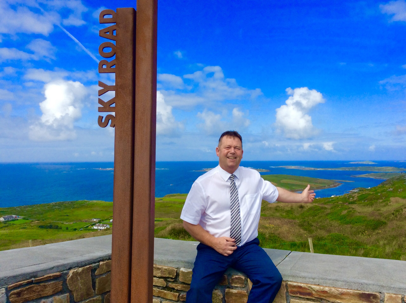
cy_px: 152
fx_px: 375
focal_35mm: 32
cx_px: 203
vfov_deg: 44.1
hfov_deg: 56.9
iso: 32
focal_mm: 3.3
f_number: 2.4
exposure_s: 1/1700
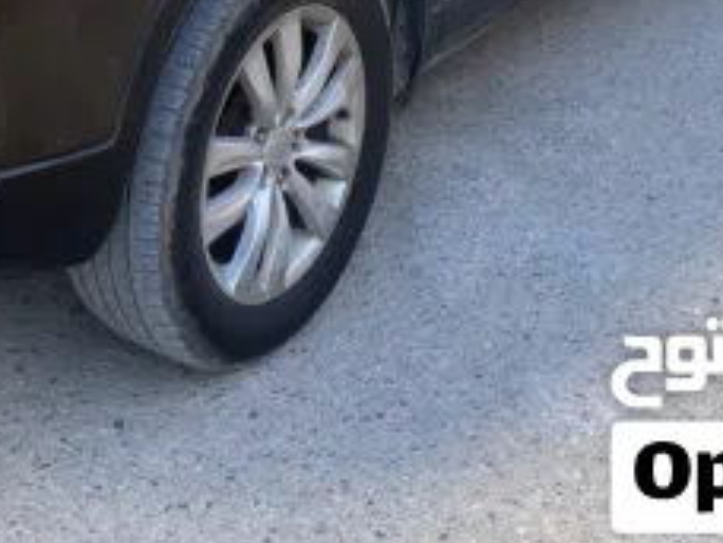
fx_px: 1525
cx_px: 133
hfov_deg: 26.1
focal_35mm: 73
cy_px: -152
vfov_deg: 18.8
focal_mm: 4.25
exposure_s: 1/475
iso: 32
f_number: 1.8
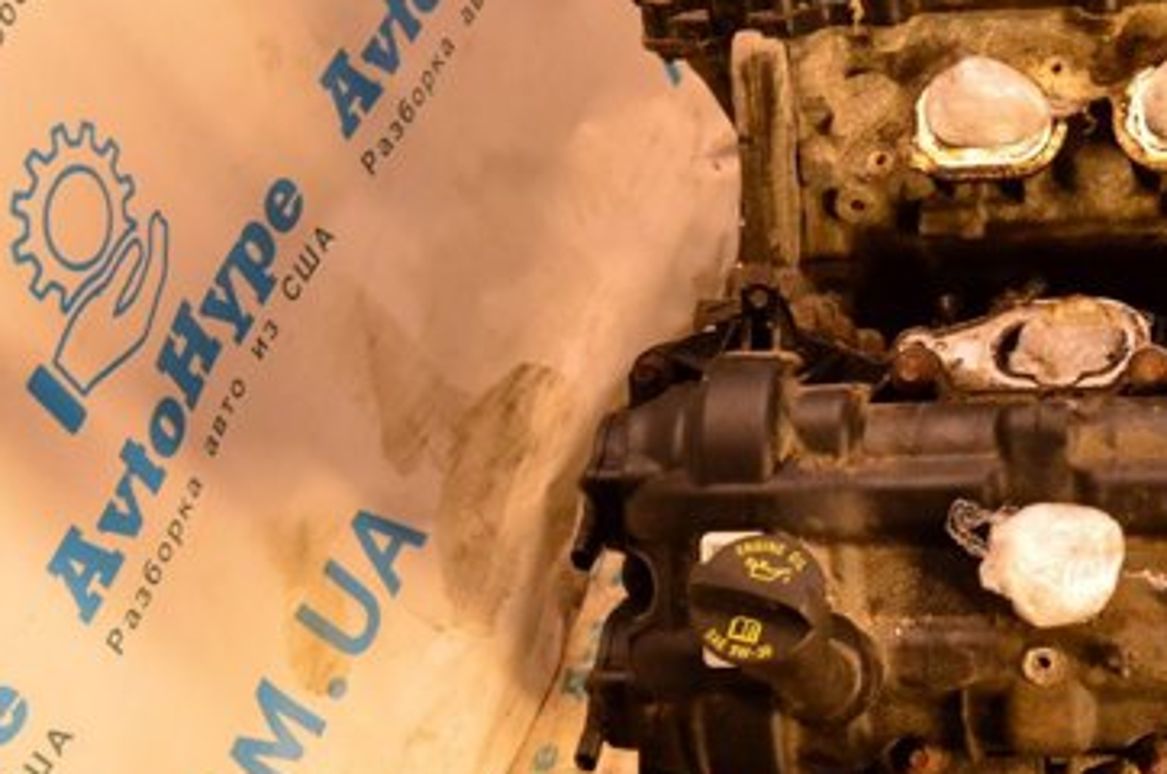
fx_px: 2233
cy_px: 318
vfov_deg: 19.6
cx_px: 999
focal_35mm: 69
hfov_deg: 28.4
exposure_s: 1/50
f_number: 8
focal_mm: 26
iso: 1600
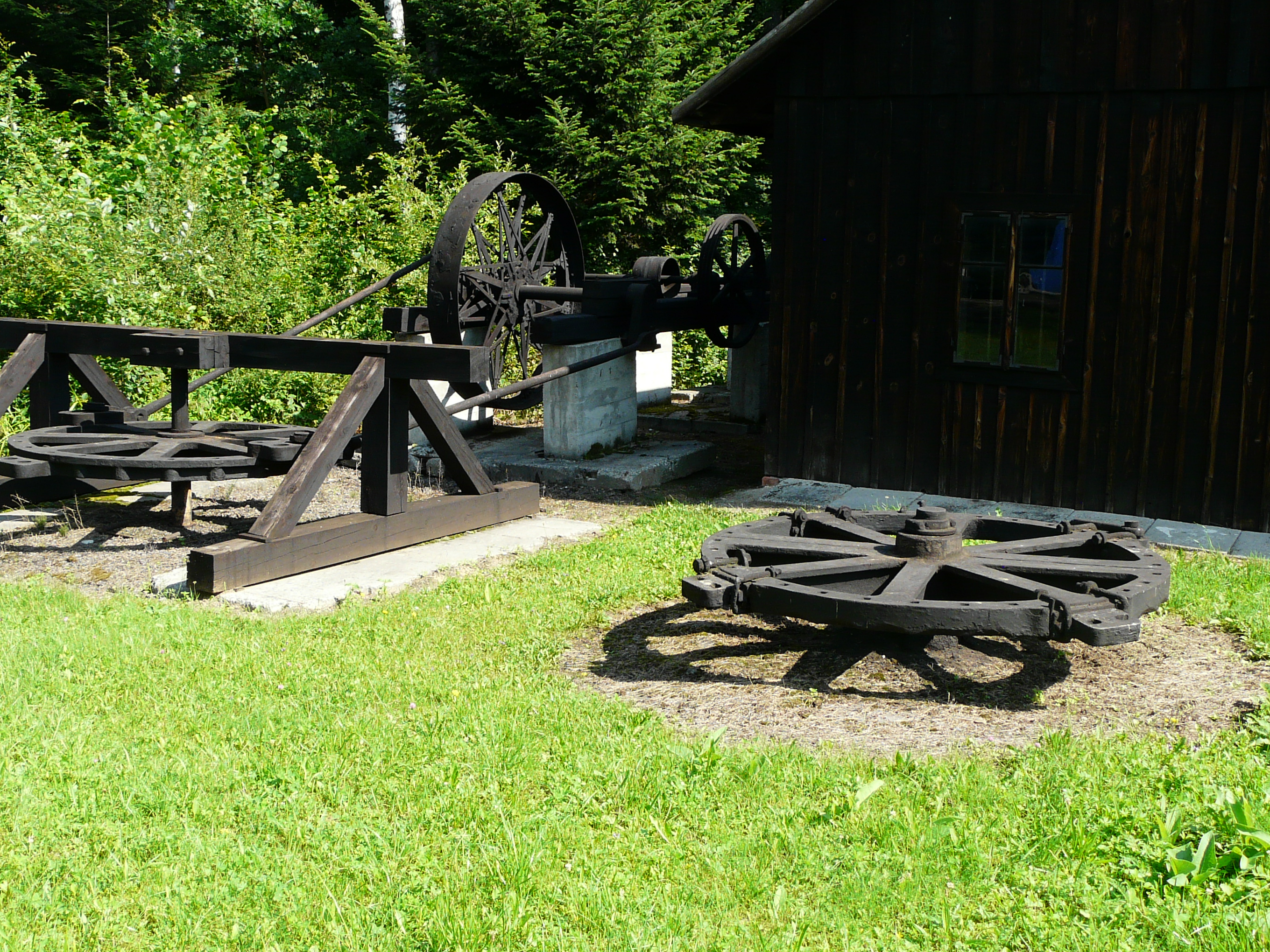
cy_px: 395
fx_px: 1541
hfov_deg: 44.7
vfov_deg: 34.3
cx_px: 554
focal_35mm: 42
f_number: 4
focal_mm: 5.7
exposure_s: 1/200
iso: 100
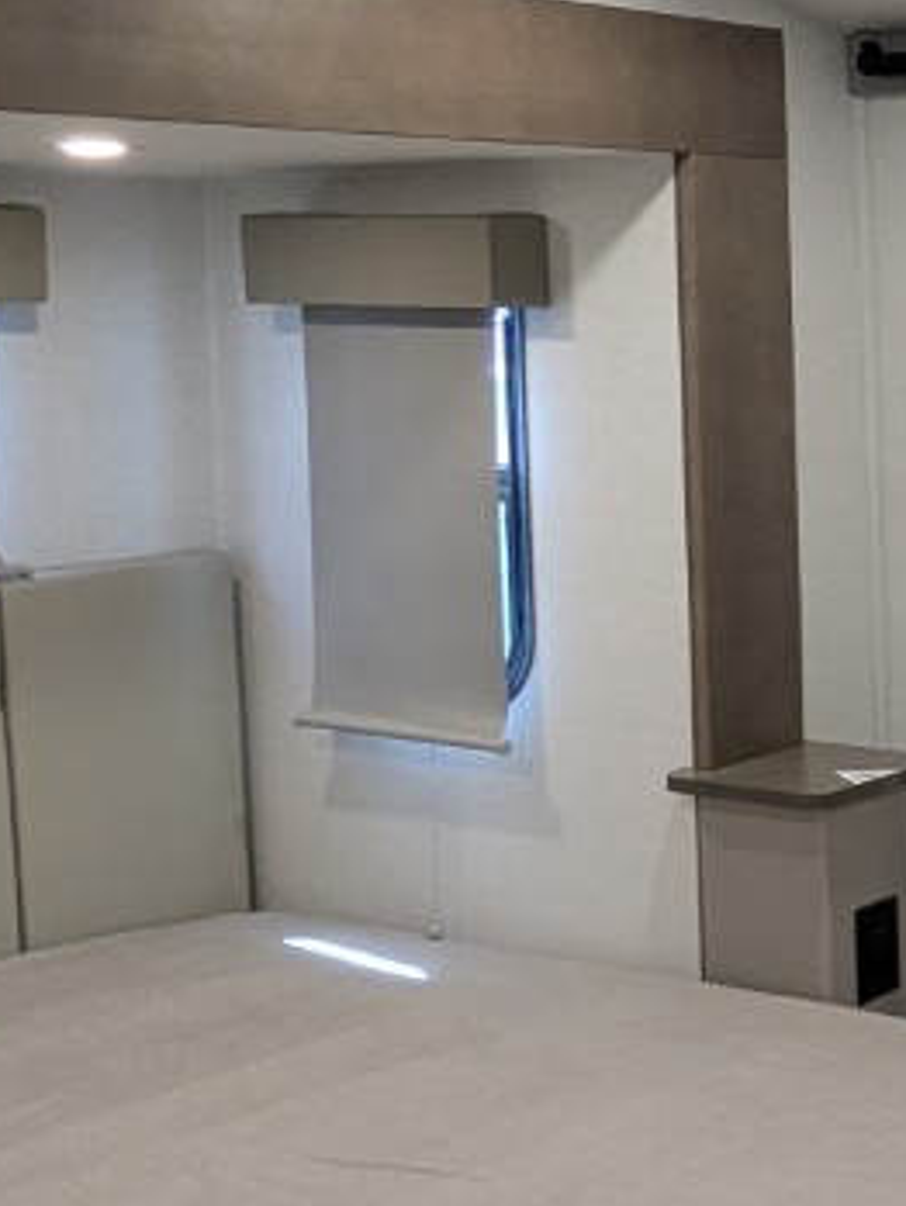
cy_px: 508
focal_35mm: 64
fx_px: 2232
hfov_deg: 18.4
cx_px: 1589
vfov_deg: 30.2
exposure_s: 1/43
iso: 146
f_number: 2.2
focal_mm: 2.35
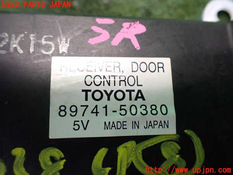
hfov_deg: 60.0
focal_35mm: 30
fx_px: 202
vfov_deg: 46.8
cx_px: 116
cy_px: 88
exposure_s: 1/100
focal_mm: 5.4
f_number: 2.3
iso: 800
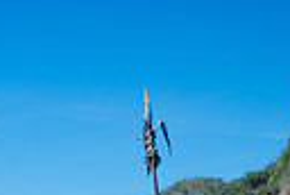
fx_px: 1348
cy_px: 396
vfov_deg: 7.9
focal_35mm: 167
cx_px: -118
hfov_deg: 11.8
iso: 100
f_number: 2.5
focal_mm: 35
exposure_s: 1/2500
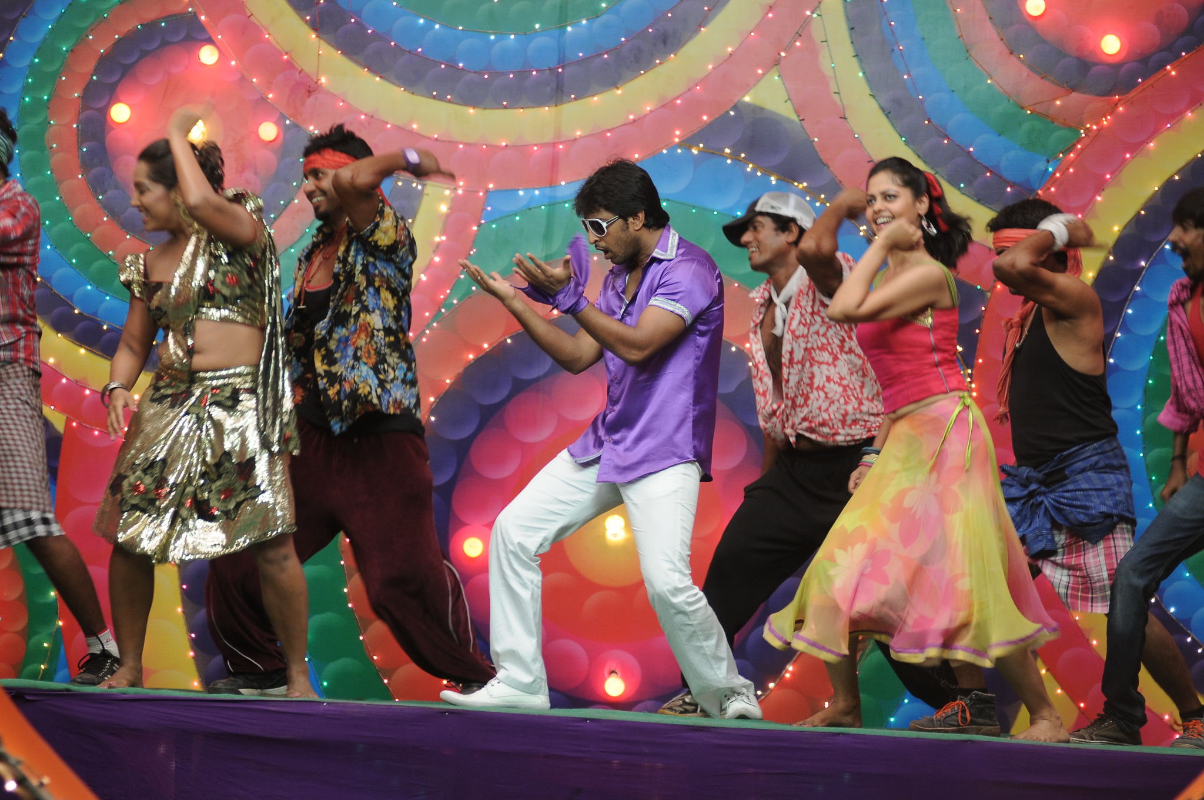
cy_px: 400
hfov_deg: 11.0
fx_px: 6263
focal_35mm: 188
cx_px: 602
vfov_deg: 7.3
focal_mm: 125
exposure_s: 1/100
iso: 500
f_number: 2.8
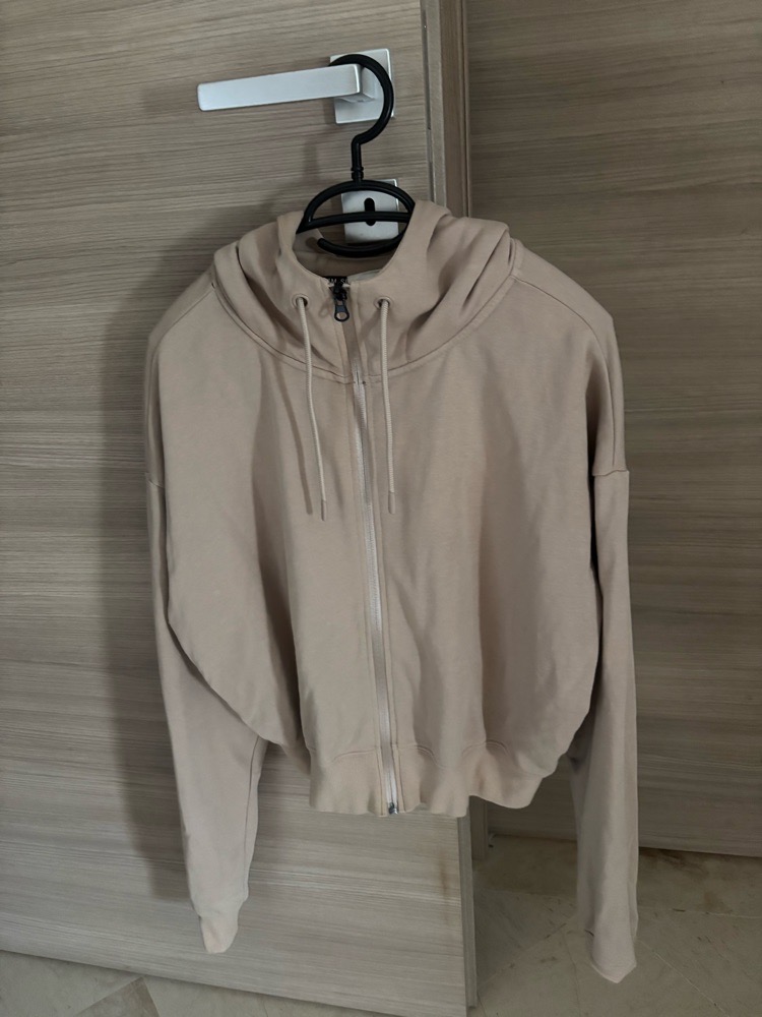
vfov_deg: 67.3
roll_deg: +3.7
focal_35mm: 26
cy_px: 508
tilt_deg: -21.4
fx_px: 763
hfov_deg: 53.1
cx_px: 381
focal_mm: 5.96
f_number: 1.6
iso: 800
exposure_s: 1/30
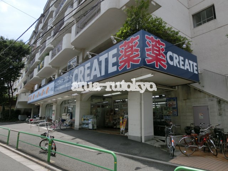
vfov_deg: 56.8
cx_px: 114
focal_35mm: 24
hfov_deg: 71.6
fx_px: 158
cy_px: 86
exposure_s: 1/160
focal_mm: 4.24
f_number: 7.9
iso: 80
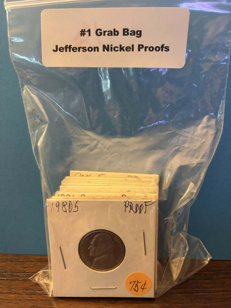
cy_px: 154
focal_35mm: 26
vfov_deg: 67.3
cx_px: 116
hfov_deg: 53.1
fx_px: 231
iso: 500
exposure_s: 1/53
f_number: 1.6
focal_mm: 5.96
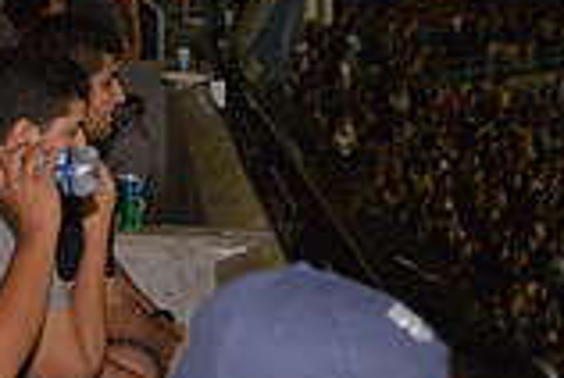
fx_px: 1554
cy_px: 9
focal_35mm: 99
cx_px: -261
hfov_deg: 18.4
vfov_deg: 13.7
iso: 1600
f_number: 3.2
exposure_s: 1/1000
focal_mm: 27
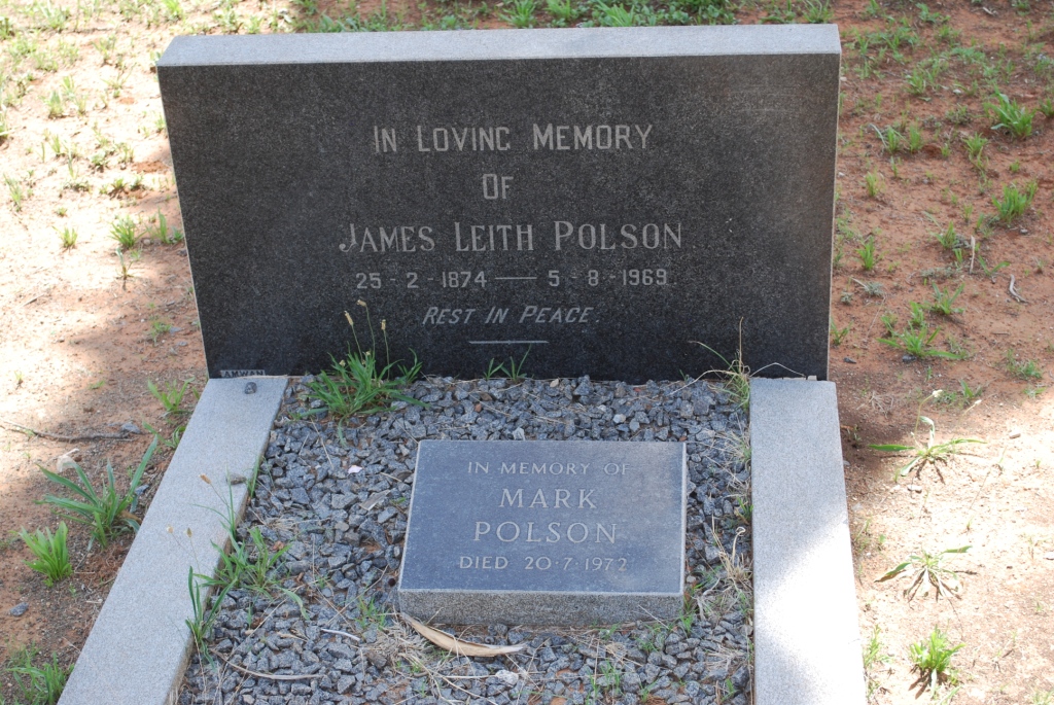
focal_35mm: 60
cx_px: 527
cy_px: 352
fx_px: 1758
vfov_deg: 22.7
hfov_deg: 33.4
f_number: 5.6
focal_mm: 40
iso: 160
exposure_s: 1/125
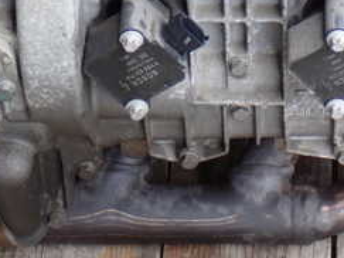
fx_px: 1887
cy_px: -58
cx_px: 317
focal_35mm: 190
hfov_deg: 10.4
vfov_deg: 7.7
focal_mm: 13.65
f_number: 4.1
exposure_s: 1/125
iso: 200
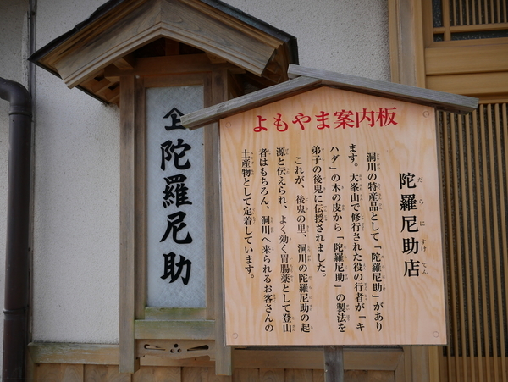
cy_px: 191
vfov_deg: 46.9
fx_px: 441
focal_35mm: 30
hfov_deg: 59.9
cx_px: 254
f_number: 6.3
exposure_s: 1/250
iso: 200
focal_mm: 15
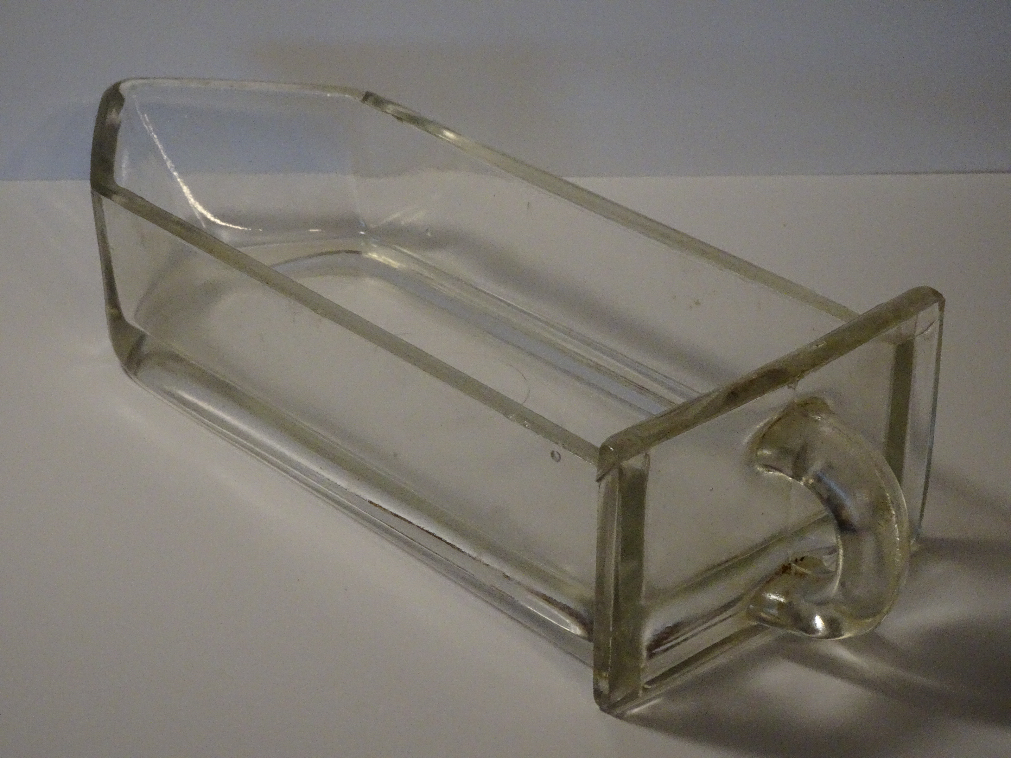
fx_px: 3271
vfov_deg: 13.2
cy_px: 379
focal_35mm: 112
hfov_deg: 17.6
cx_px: 506
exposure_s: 1/125
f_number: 7.1
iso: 800
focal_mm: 19.1
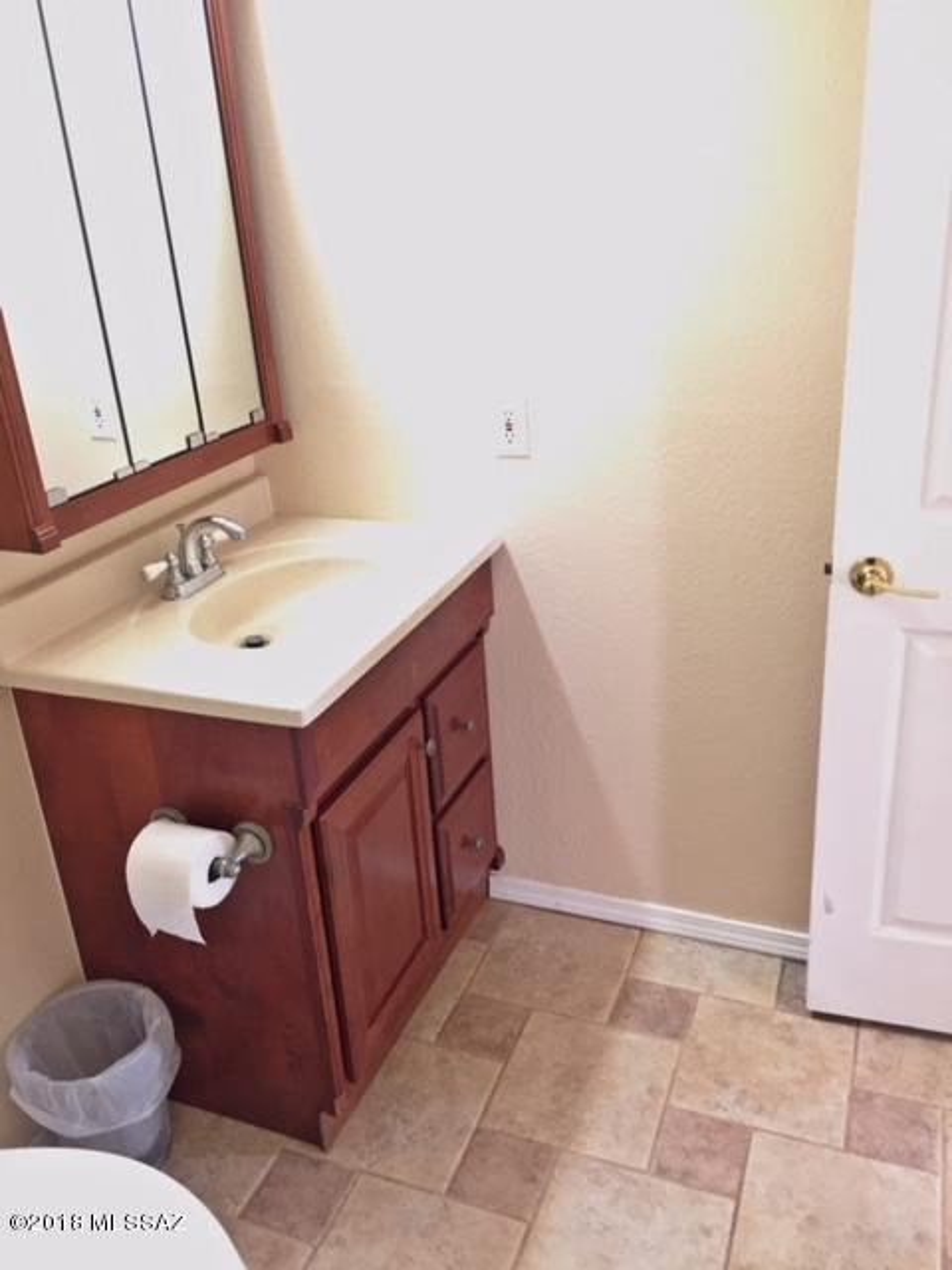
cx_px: 476
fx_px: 1063
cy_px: 635
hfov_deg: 48.2
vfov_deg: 61.7
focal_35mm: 29
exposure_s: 1/30
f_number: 2.2
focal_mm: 4.15
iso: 200
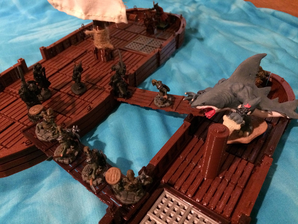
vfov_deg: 48.2
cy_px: 112
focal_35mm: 29
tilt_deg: -41.1
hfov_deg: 61.7
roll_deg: -1.9
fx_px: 250
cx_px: 149
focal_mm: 4.15
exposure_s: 1/15
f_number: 2.2
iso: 500
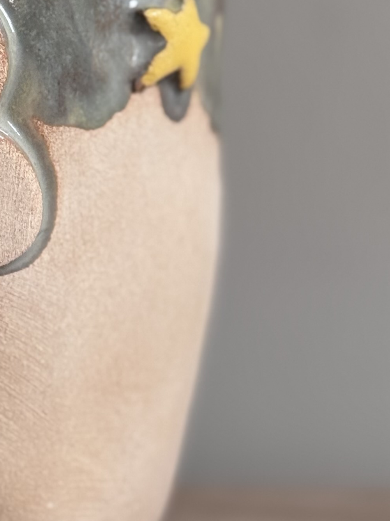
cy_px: 20
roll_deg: -0.7
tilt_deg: +0.5
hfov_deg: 10.1
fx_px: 2179
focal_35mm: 145
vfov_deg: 13.5
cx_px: -8
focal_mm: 6.76
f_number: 1.78
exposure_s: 1/60
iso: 200
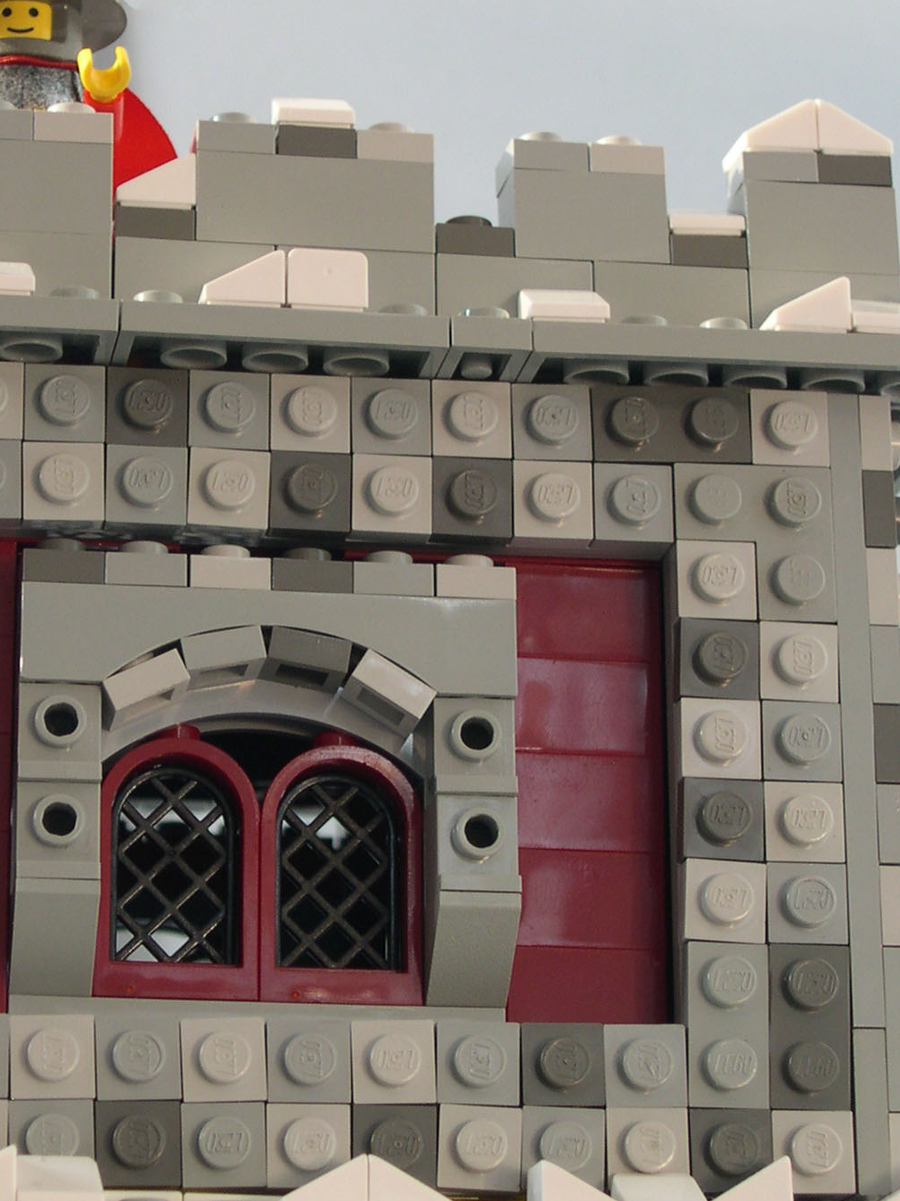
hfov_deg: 13.1
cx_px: 287
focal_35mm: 113
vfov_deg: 17.4
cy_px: 589
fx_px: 3918
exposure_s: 1/7.7
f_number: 3.7
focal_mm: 14.2
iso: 100
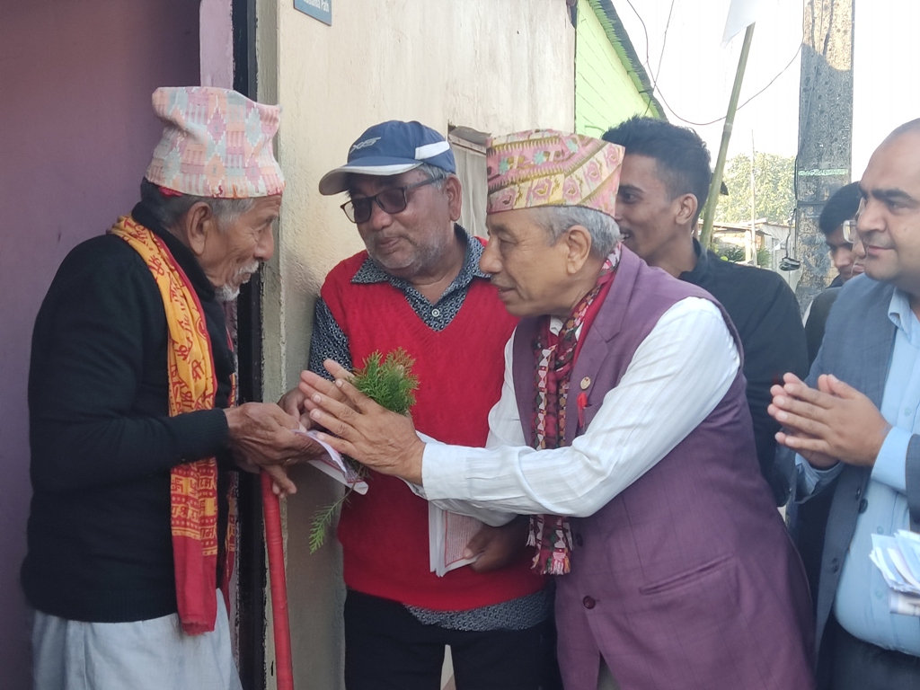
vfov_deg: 28.6
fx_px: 1355
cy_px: 345
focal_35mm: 51
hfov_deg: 37.5
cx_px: 460
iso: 57
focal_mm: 4.71
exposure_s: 1/100
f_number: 1.79
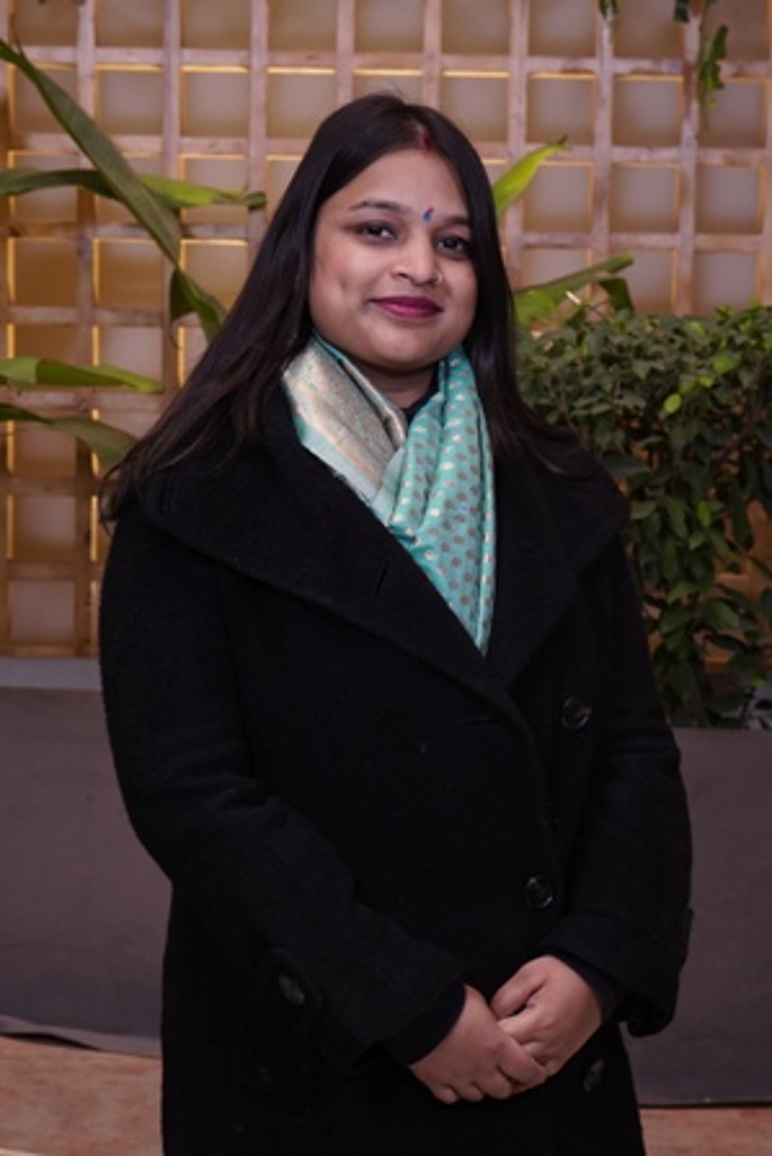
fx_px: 2346
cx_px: 386
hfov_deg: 18.7
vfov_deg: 27.7
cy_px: 578
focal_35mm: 73
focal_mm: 49
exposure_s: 1/125
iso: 1000
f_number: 6.3
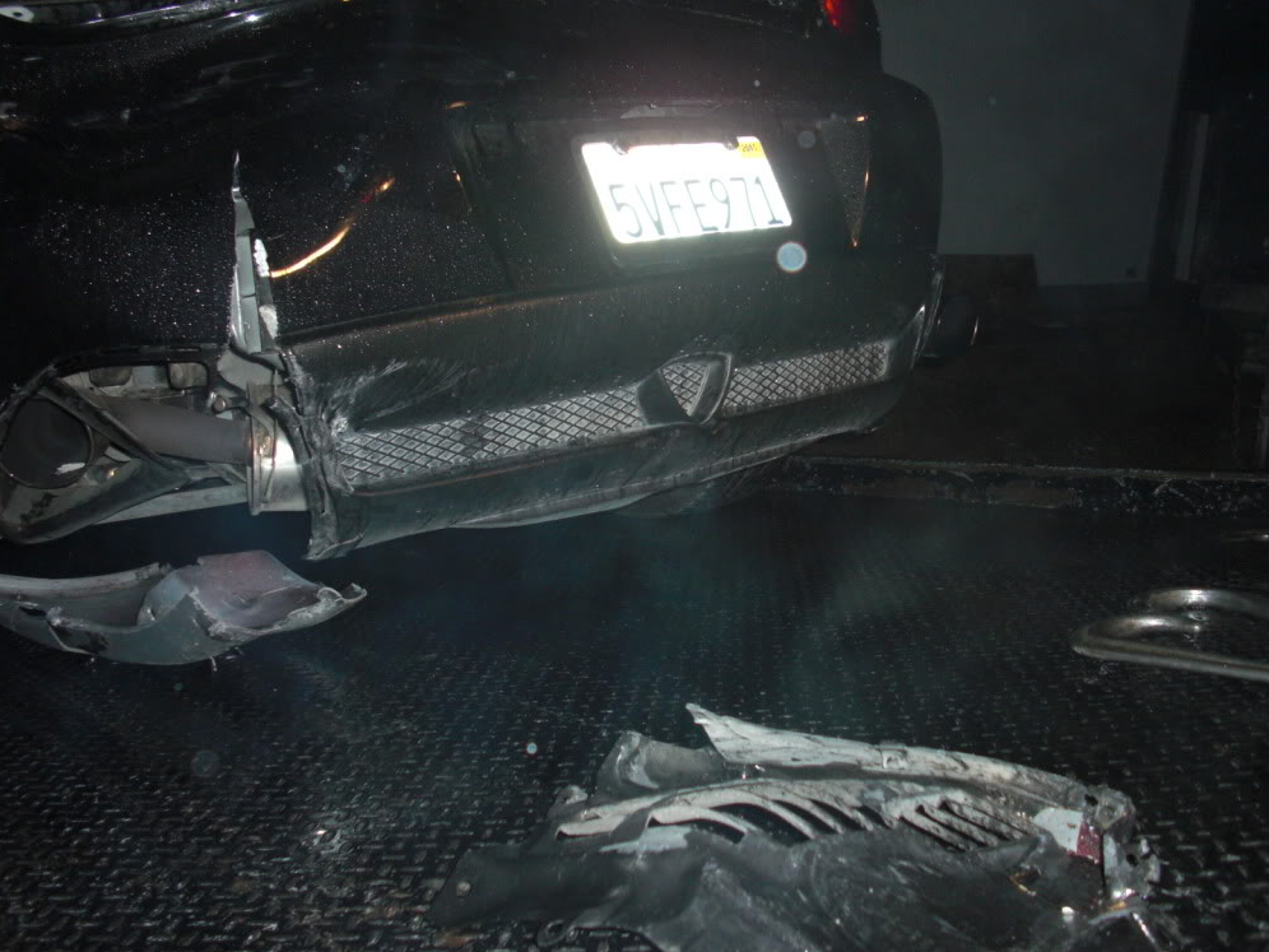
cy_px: 468
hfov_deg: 50.1
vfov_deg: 38.7
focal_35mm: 37
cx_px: 640
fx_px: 1356
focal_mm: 6.3
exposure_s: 1/60
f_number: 2.8
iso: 200
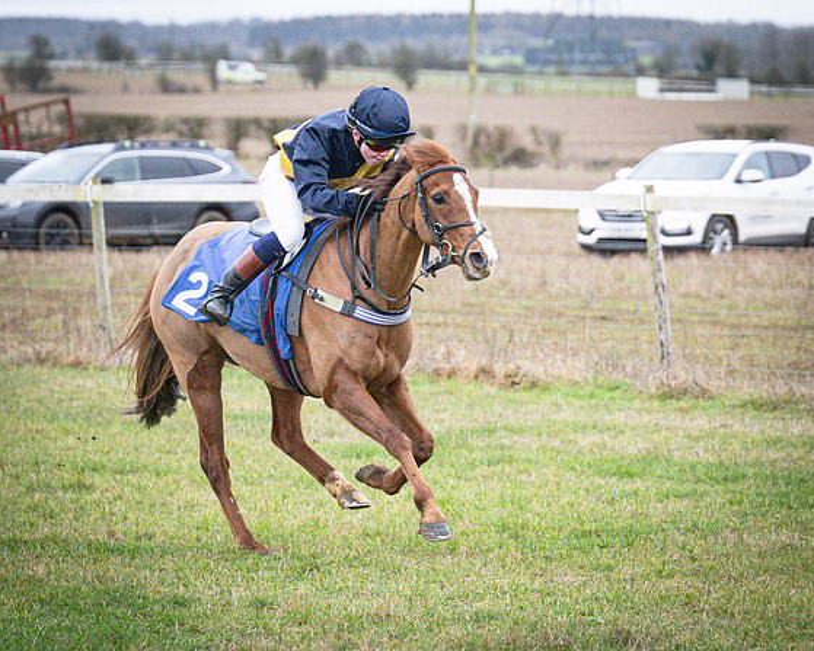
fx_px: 5492
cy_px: 320
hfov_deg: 8.5
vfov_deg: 6.8
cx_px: 392
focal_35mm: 228
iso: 1600
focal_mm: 85
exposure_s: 1/1000
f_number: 2.8
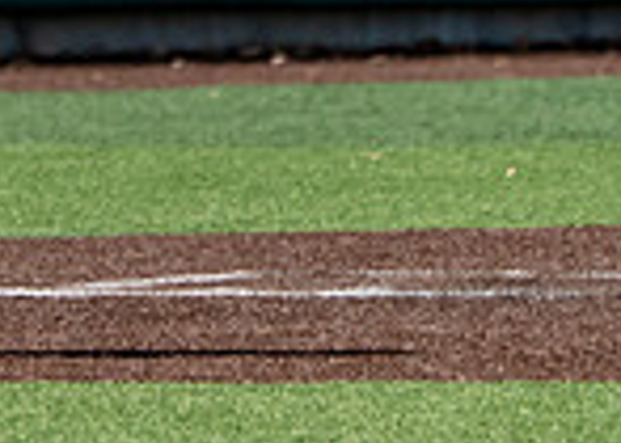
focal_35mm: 1617
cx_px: -387
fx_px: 28519
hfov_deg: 1.2
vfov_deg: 0.9
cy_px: -380
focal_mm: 384
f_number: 8
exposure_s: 1/2500
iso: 800
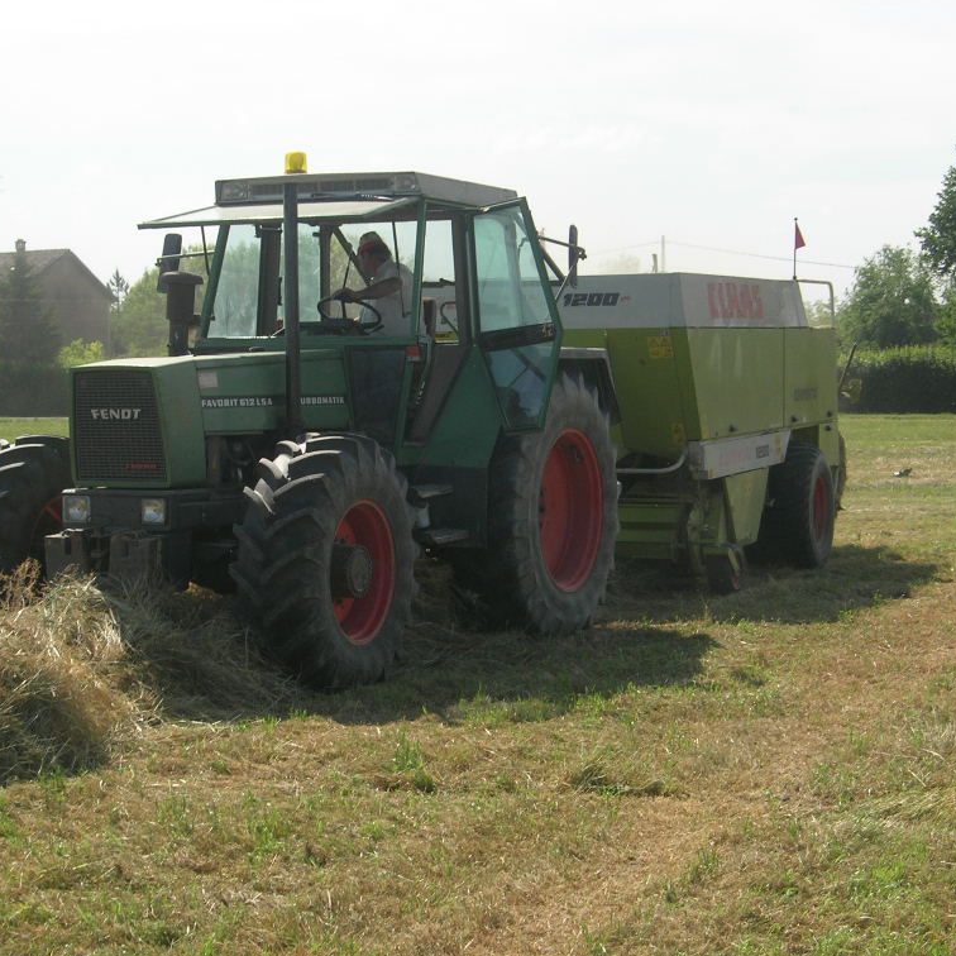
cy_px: 478
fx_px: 2281
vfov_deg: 23.7
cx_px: 415
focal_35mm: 73
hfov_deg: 23.7
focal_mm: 12.7
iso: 64
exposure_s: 1/343
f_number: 5.9
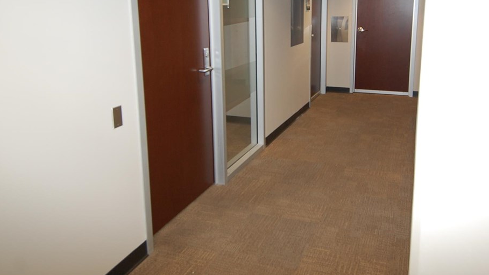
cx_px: 283
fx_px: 687
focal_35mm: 53
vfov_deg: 22.5
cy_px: 78
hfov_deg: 39.1
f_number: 4
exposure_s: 1/60
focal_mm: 24
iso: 400
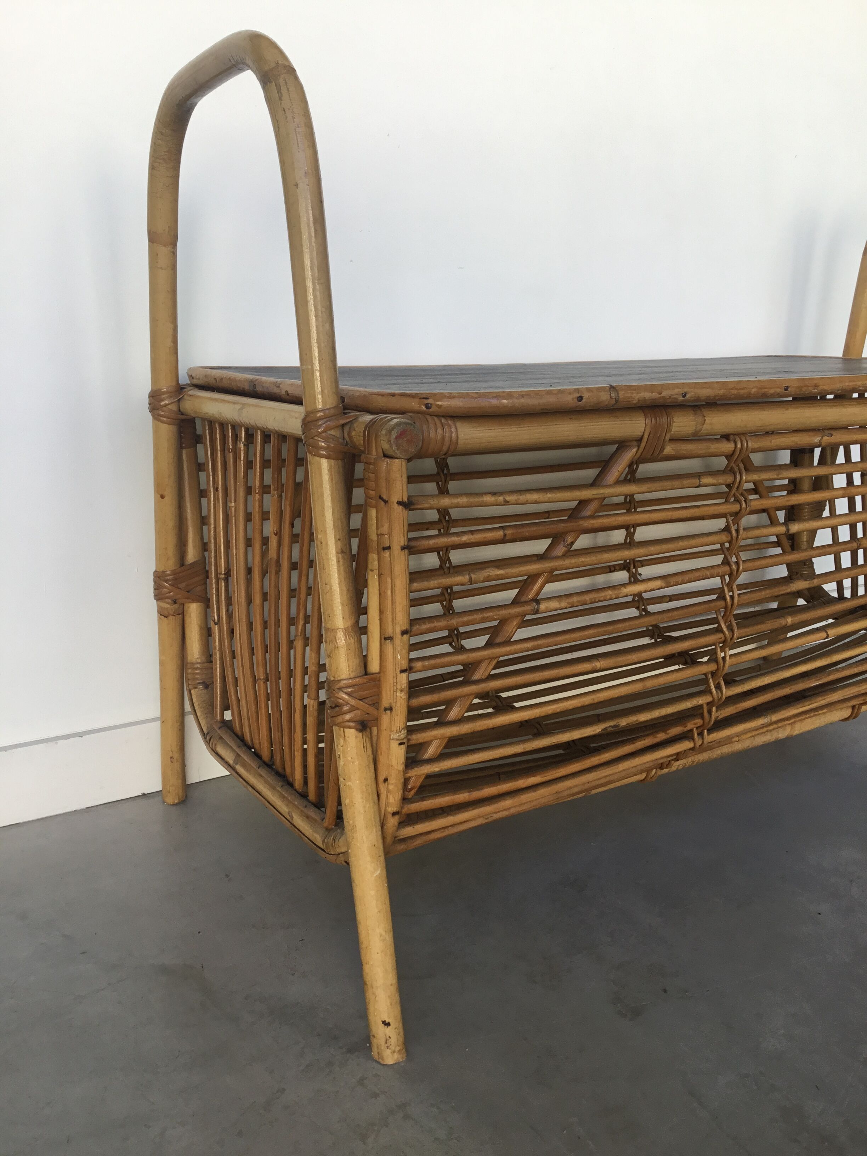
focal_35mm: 31
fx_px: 1035
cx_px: 434
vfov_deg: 58.4
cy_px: 578
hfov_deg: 45.4
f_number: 2.4
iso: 25
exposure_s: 1/108
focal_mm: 3.3
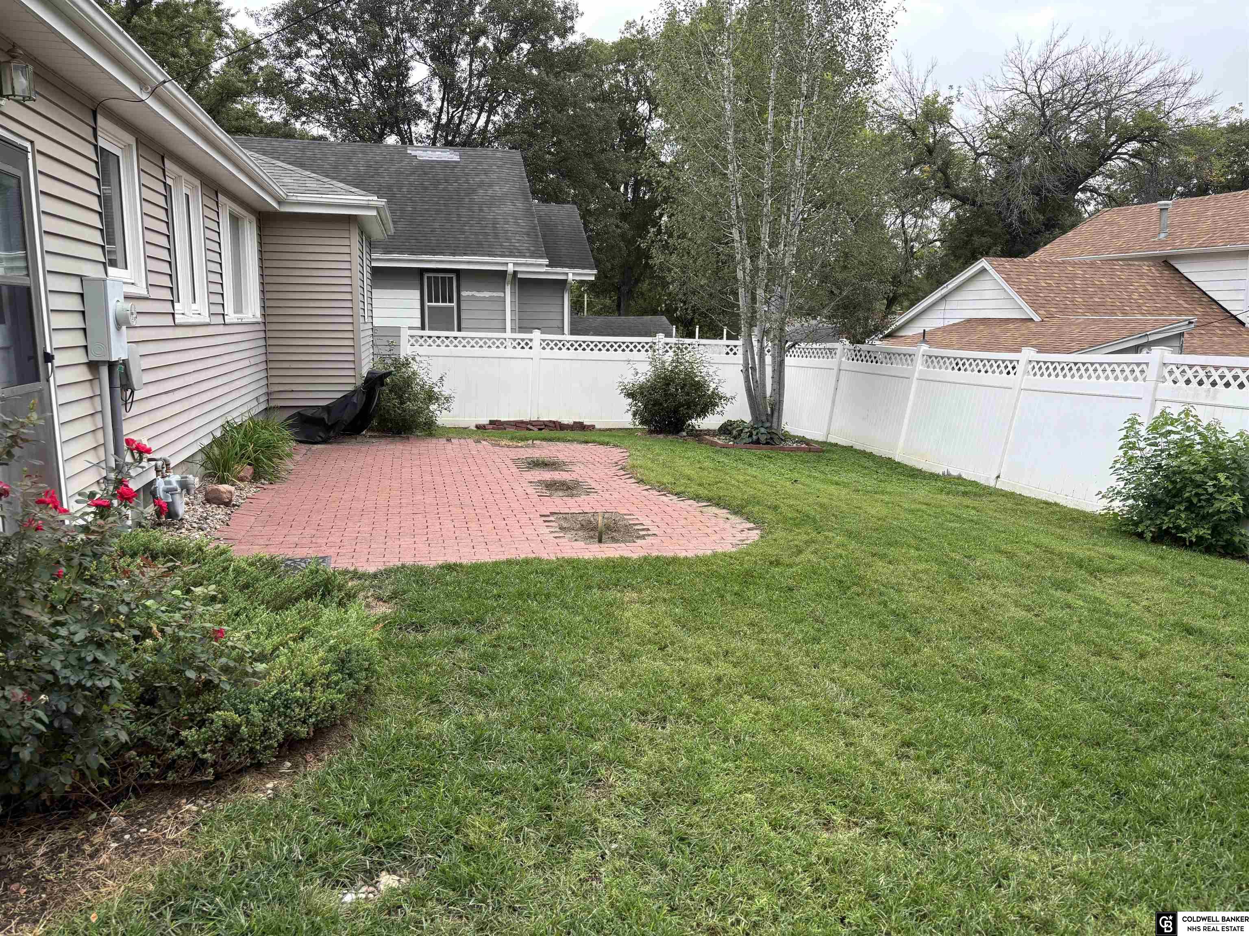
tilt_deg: -9.9
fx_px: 938
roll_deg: -1.5
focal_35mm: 26
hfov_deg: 67.3
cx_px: 624
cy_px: 468
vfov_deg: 53.1
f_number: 1.6
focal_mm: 5.96
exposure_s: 1/279
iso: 50
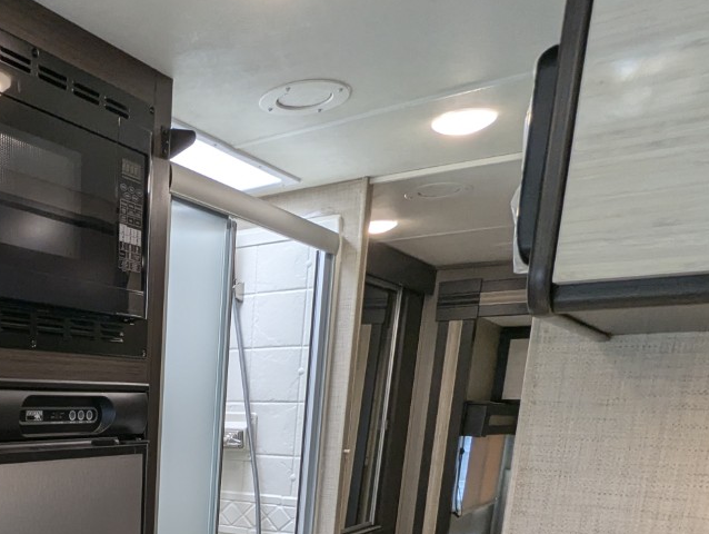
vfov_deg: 36.0
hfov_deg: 46.4
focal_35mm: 35
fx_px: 718
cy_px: 554
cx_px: 47
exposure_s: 1/95.7
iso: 88
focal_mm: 2.35
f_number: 2.2
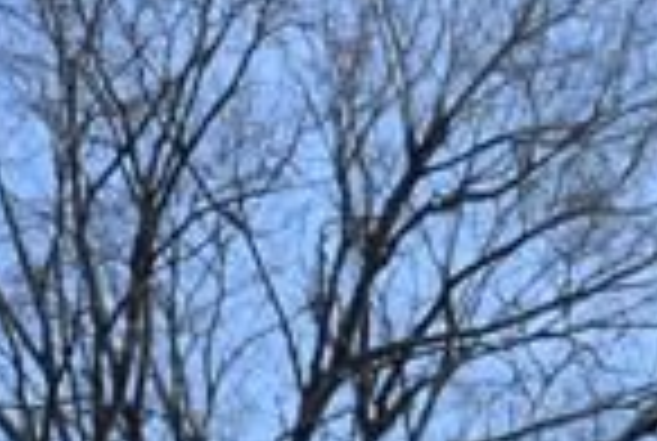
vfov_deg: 3.9
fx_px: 6304
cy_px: 1388
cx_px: -785
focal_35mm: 345
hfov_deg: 5.8
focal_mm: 31
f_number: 9
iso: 200
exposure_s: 1/320
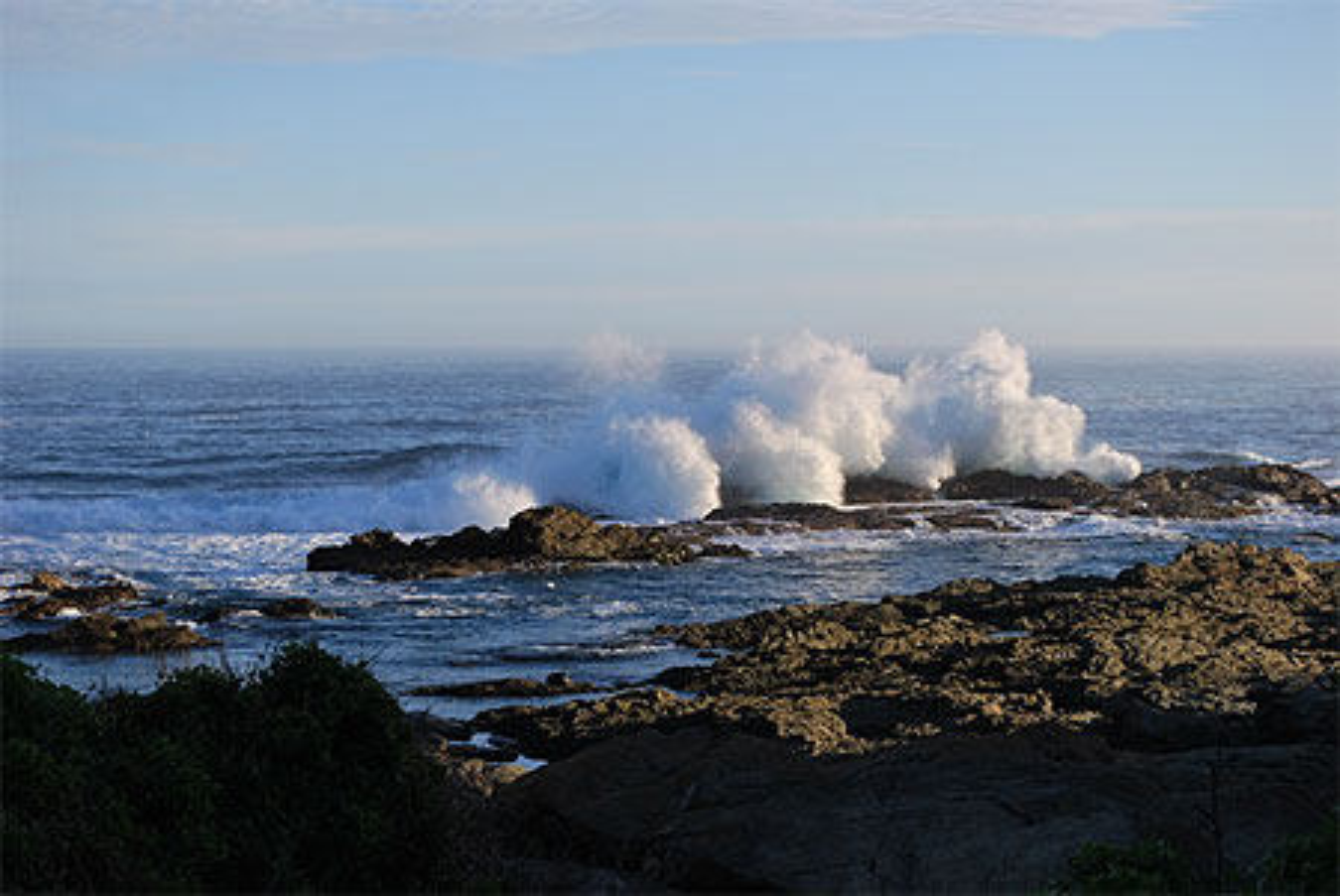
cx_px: 670
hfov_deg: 27.0
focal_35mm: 75
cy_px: 448
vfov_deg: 18.2
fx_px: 2794
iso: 100
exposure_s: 1/200
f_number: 7.1
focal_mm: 50
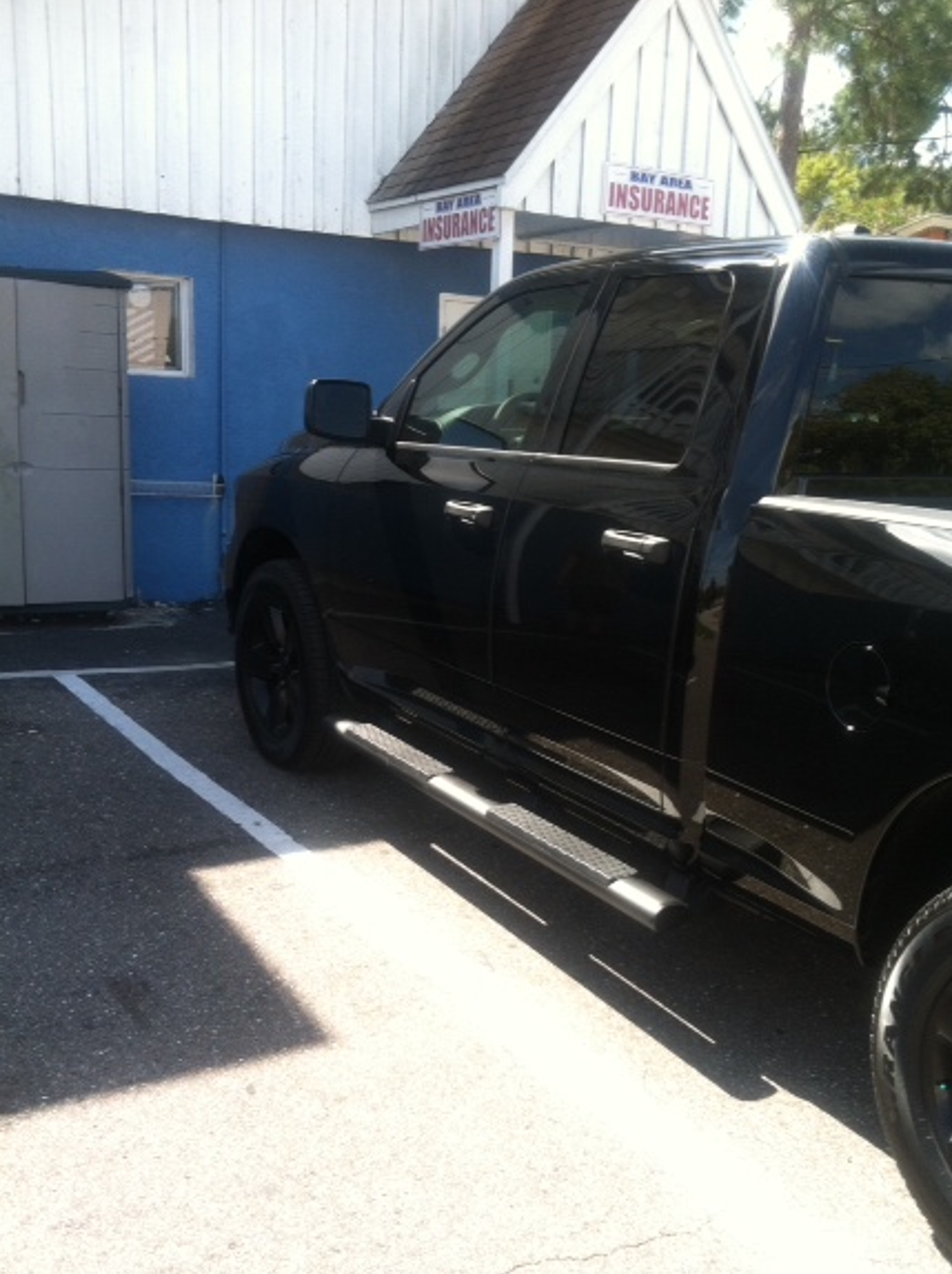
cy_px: 708
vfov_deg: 47.8
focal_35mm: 39
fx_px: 1433
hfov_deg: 36.7
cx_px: 513
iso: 80
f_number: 2.8
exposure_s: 1/366
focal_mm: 3.85
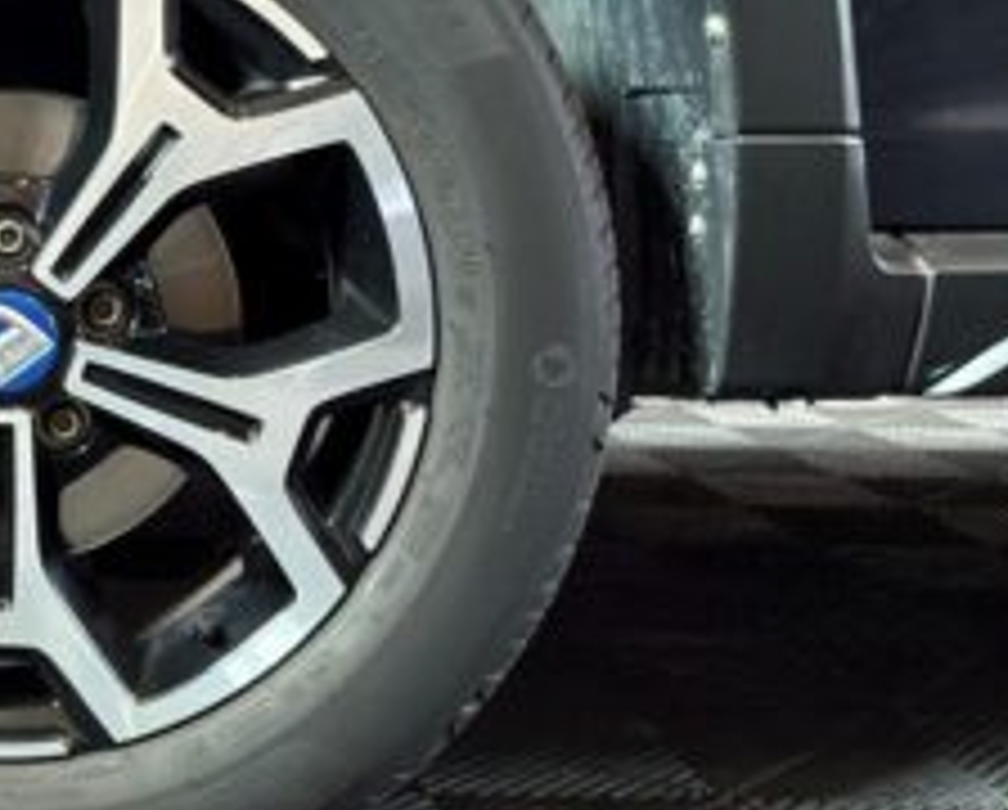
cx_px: 14
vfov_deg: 24.6
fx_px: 1853
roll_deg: -1.3
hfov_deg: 28.6
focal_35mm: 62
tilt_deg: -6.6
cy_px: 317
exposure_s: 1/20
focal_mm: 2.22
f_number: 2.2
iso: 250
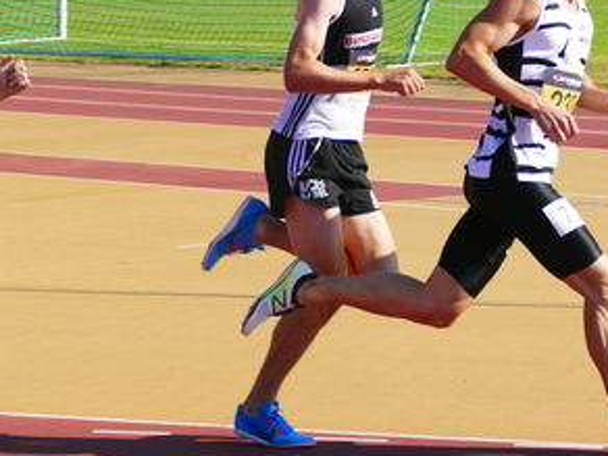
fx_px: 3811
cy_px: 119
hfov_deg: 9.1
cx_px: 329
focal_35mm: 217
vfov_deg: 6.8
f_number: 3.9
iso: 125
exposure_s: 1/1000
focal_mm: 44.41
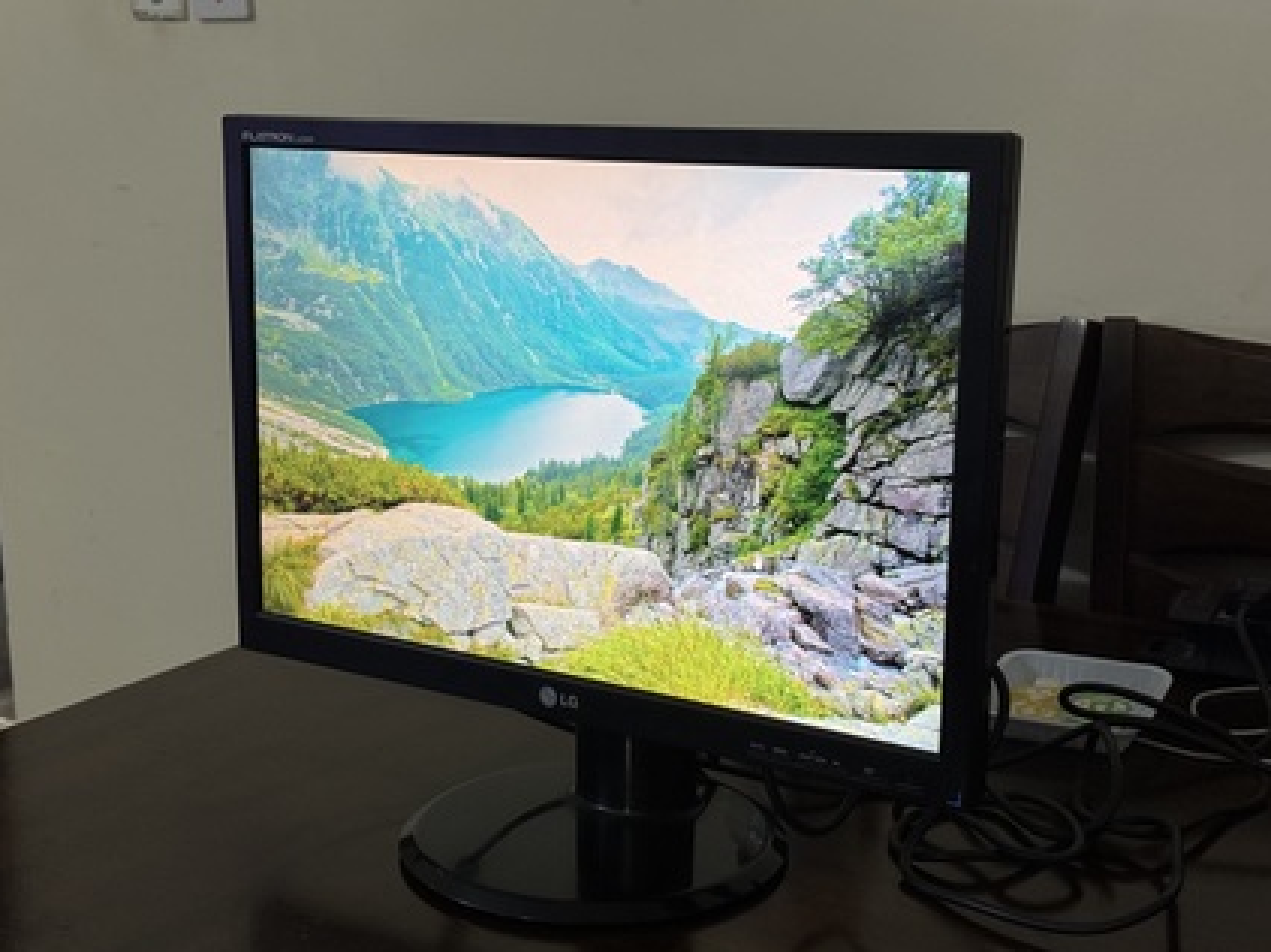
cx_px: 589
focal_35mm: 52
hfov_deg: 36.8
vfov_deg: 28.0
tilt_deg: -13.9
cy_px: 493
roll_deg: +0.6
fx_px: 1908
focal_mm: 6.76
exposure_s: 1/50
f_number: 1.78
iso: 160
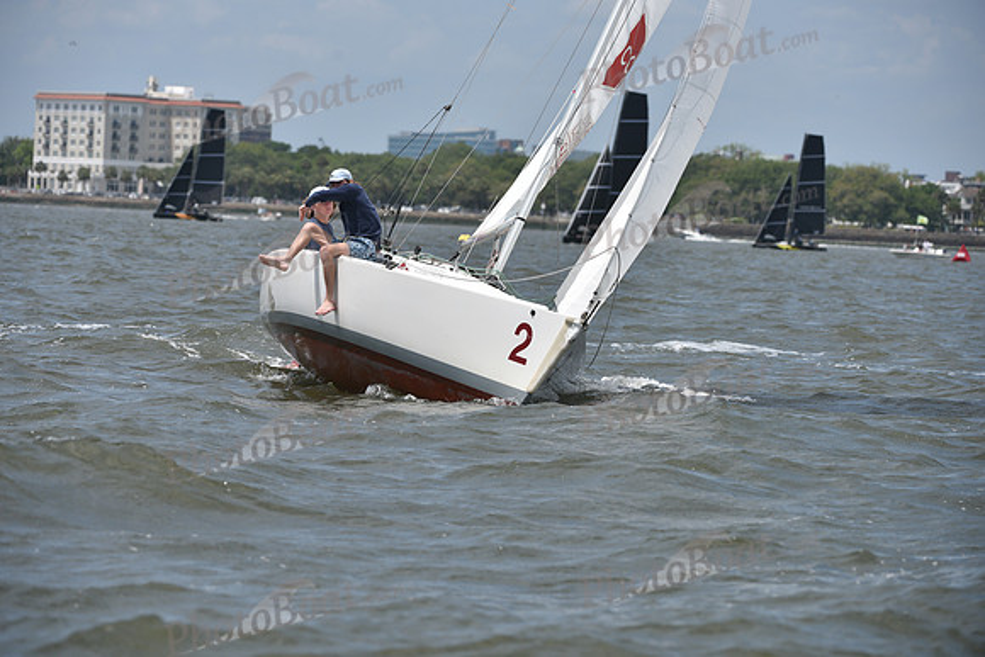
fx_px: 5747
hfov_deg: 9.8
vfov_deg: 6.5
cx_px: 492
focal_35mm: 210
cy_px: 328
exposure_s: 1/800
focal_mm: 210
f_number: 6.3
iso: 100
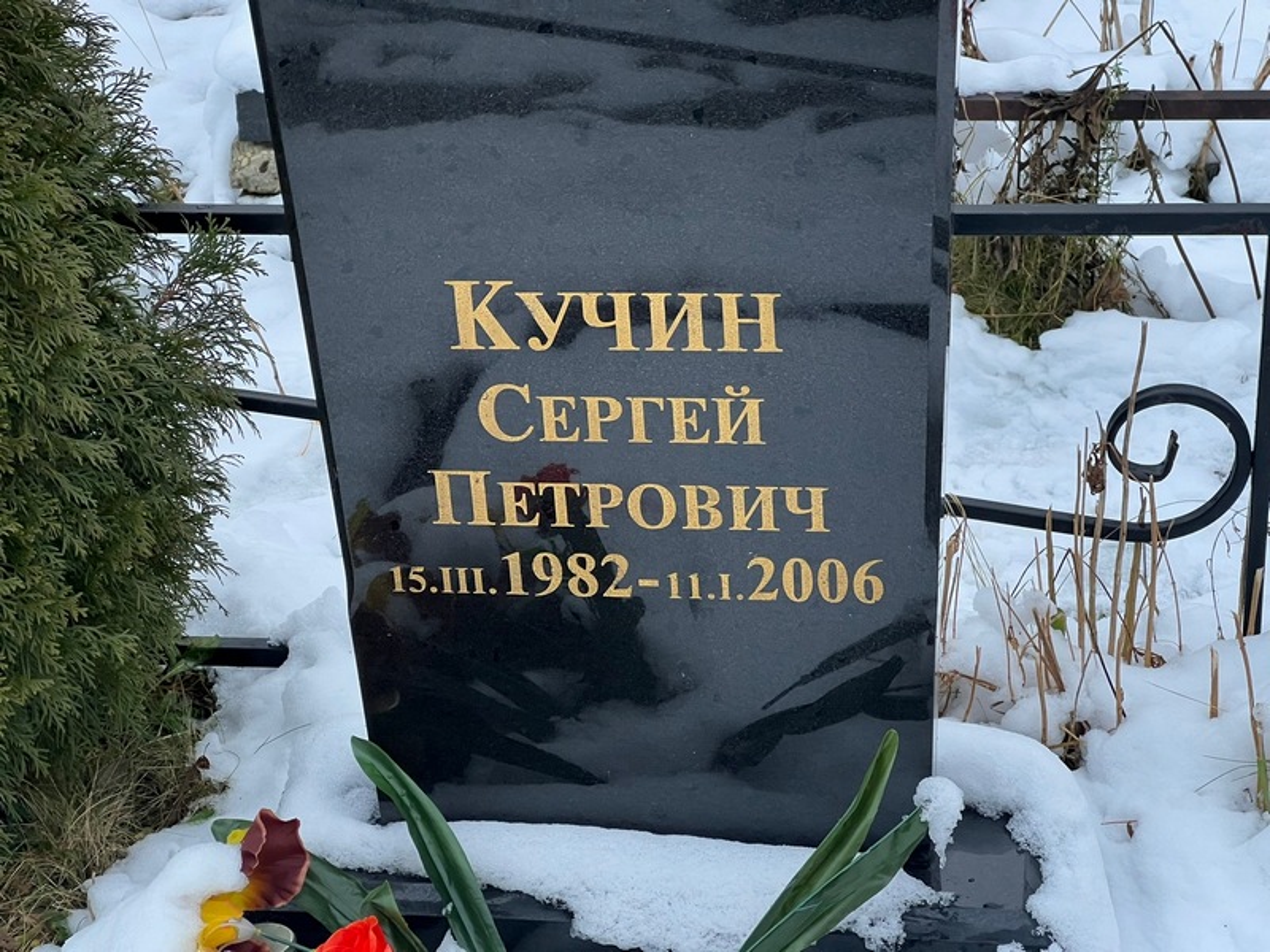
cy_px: 476
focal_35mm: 77
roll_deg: +2.4
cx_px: 635
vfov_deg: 19.1
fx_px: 2825
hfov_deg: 25.3
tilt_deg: -27.7
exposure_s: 1/60
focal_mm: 9
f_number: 2.8
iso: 250
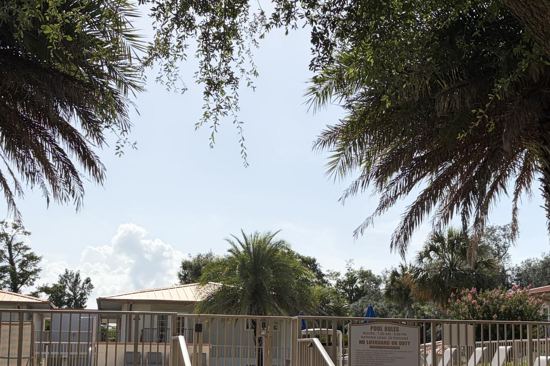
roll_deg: -1.2
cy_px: 255
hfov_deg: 35.6
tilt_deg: +7.5
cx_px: 253
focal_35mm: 56
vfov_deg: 24.0
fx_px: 855
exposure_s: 1/7813
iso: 64
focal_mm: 5.96
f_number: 1.6
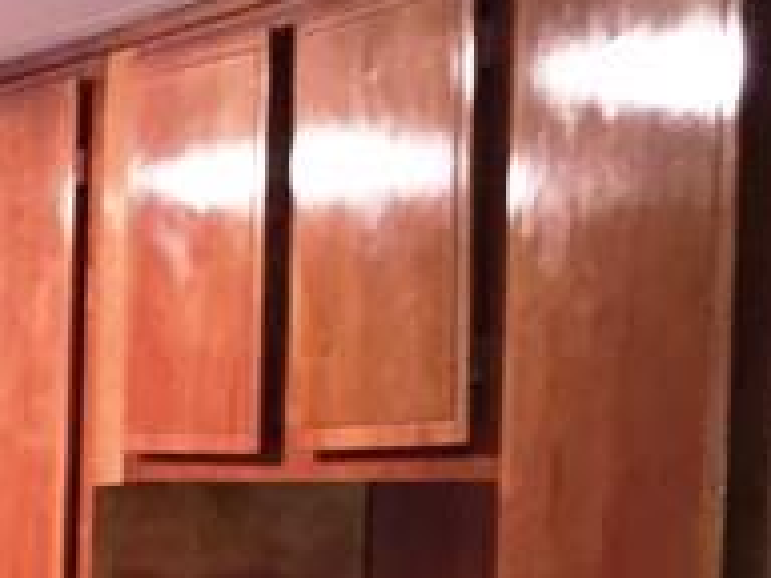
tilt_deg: -5.4
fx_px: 3452
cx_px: -940
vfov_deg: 9.4
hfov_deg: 11.1
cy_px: 807
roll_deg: -1.2
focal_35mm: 155
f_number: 2.2
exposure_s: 1/16
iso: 160
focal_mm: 4.15
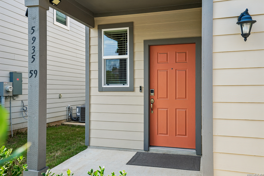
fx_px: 249
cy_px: 88
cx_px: 132
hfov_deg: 55.8
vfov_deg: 38.9
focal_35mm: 34
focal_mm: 34
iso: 200
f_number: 9
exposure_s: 1/125
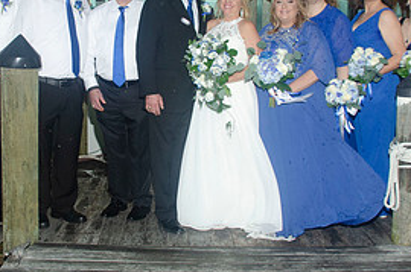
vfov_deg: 23.1
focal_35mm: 58
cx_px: 158
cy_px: 73
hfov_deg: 34.4
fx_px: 661
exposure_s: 1/30
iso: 400
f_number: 5
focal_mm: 18
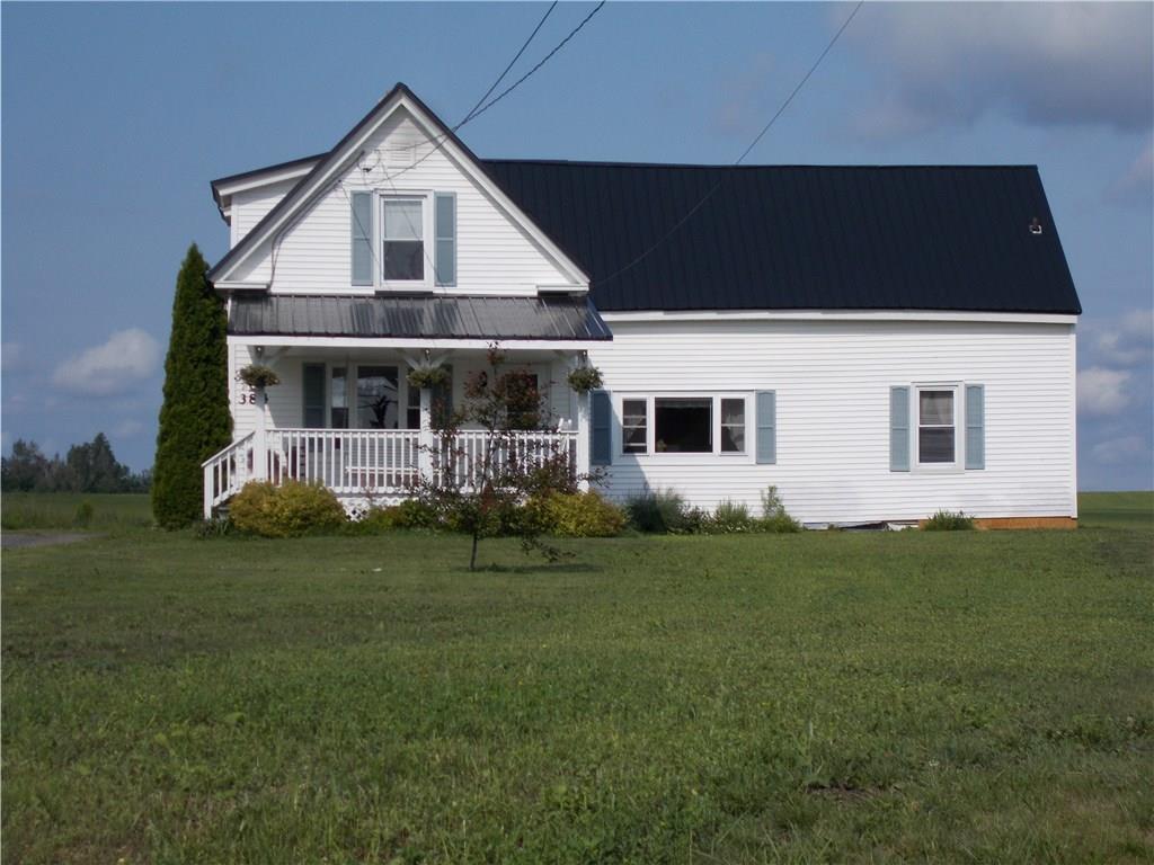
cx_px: 577
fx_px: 2867
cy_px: 432
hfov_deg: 22.8
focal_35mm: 86
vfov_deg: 17.2
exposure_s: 1/100
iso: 80
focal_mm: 15.4
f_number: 15.8
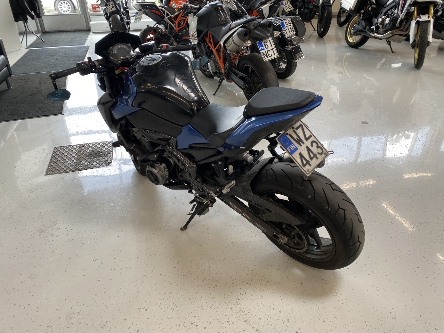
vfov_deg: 51.3
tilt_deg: -28.2
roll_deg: +0.4
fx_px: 346
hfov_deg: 65.3
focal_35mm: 27
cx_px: 224
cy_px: 165
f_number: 1.8
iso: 64
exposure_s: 1/100
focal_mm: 4.25
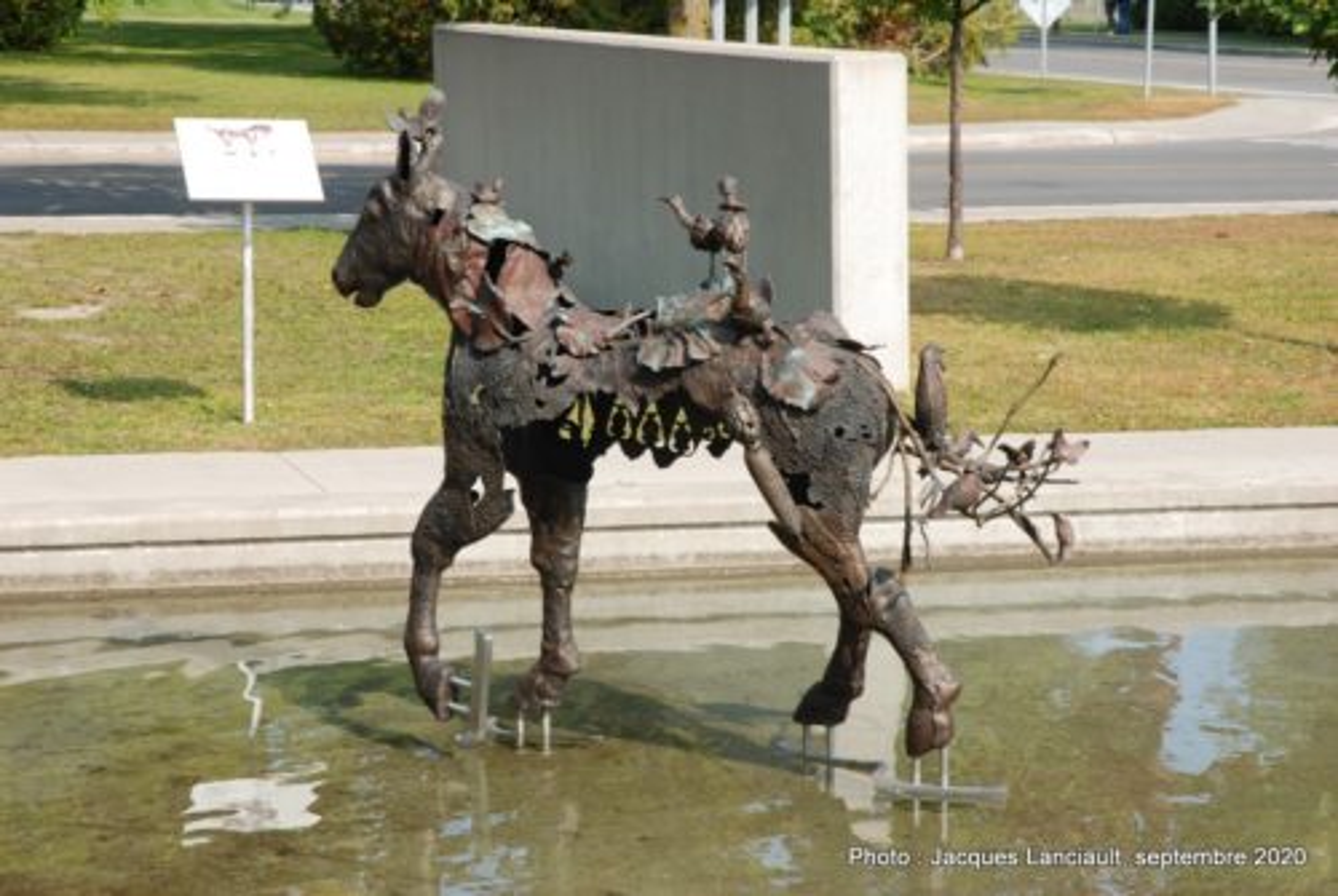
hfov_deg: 21.9
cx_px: 669
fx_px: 3462
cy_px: 448
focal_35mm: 93
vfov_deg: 14.8
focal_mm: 62
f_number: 11
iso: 100
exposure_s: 1/60
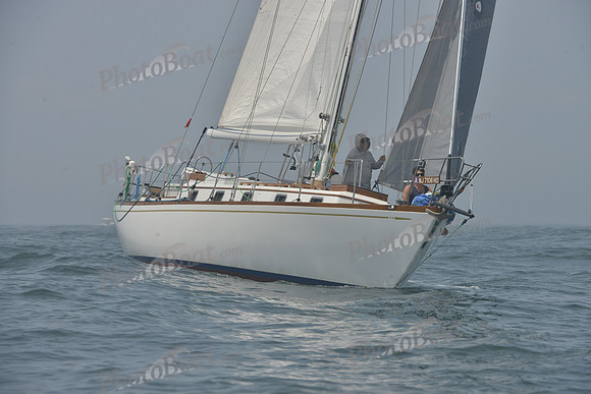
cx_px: 296
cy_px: 197
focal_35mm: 260
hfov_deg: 7.9
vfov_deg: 5.3
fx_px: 4269
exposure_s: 1/1000
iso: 280
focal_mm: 260
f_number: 10
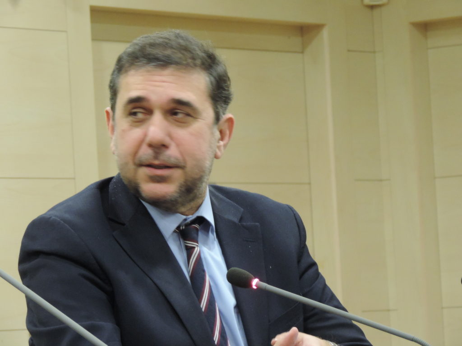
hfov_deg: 8.8
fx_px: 3003
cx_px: 231
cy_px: 173
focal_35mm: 225
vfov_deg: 6.6
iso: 800
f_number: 4.6
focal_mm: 40.1
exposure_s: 1/15
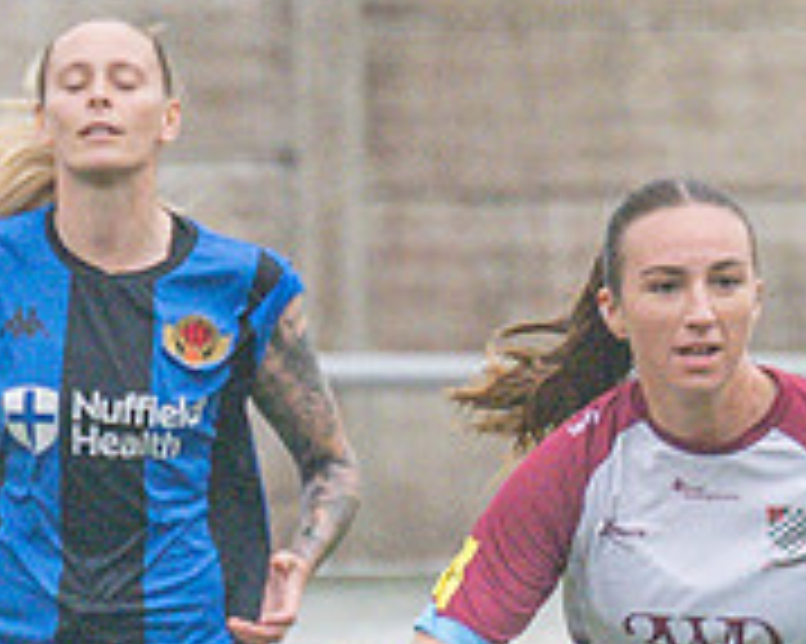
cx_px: 805
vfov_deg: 0.5
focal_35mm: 3159
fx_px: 75315
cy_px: 895
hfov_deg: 0.6
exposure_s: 1/1600
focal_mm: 300
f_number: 4
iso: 1100
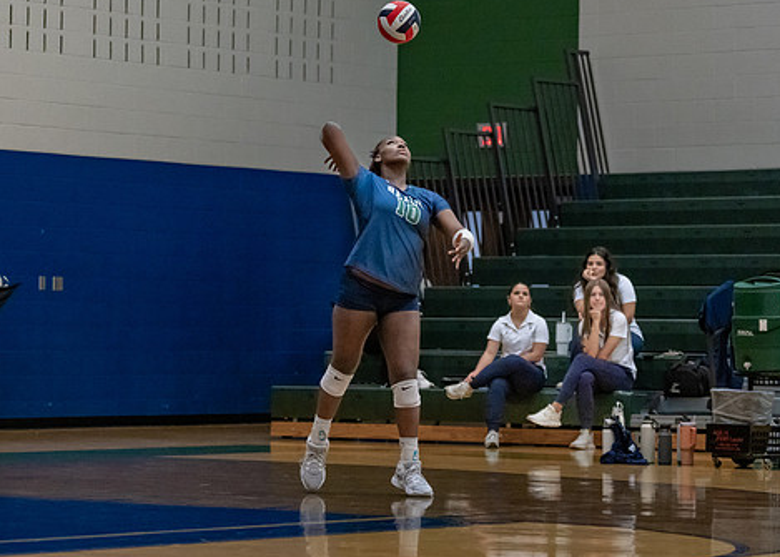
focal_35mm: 140
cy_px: 212
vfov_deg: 10.3
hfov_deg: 14.3
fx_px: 3101
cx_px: 295
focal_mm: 80
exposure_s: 1/1000
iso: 4000
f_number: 2.8
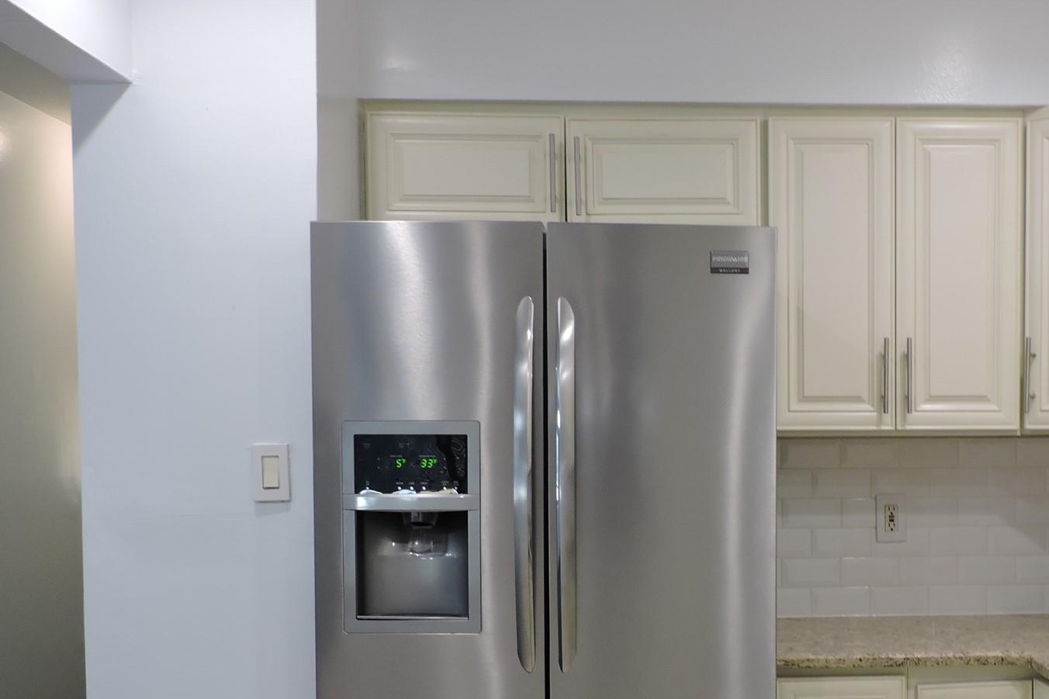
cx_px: 770
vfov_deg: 25.6
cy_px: 538
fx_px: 1515
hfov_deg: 37.4
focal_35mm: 52
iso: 180
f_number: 3.2
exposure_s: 1/50
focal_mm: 5.9
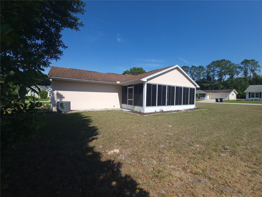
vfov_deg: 89.9
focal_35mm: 13
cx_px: 131
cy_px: 98
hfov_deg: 106.2
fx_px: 98
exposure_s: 1/1484
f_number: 2.2
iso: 50
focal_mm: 2.2
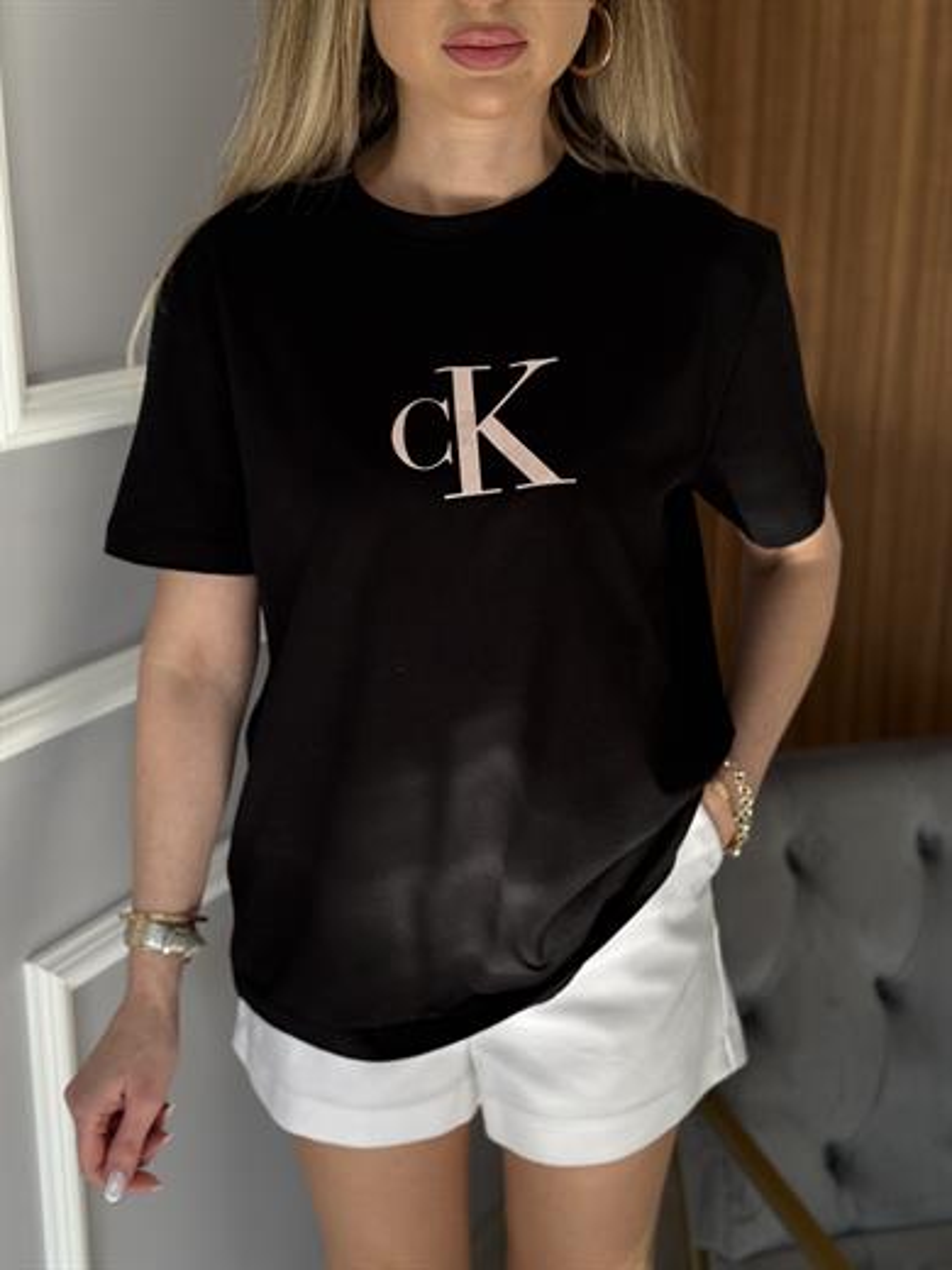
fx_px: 1760
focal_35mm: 48
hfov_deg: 30.3
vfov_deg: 39.7
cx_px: 476
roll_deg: +0.0
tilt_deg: -15.0
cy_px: 635
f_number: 1.78
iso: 125
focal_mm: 6.76
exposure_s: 1/231
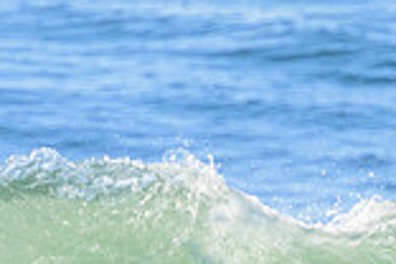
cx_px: 103
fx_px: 38827
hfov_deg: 0.6
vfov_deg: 0.4
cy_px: 353
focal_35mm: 3530
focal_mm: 800
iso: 1250
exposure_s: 1/2000
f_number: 11
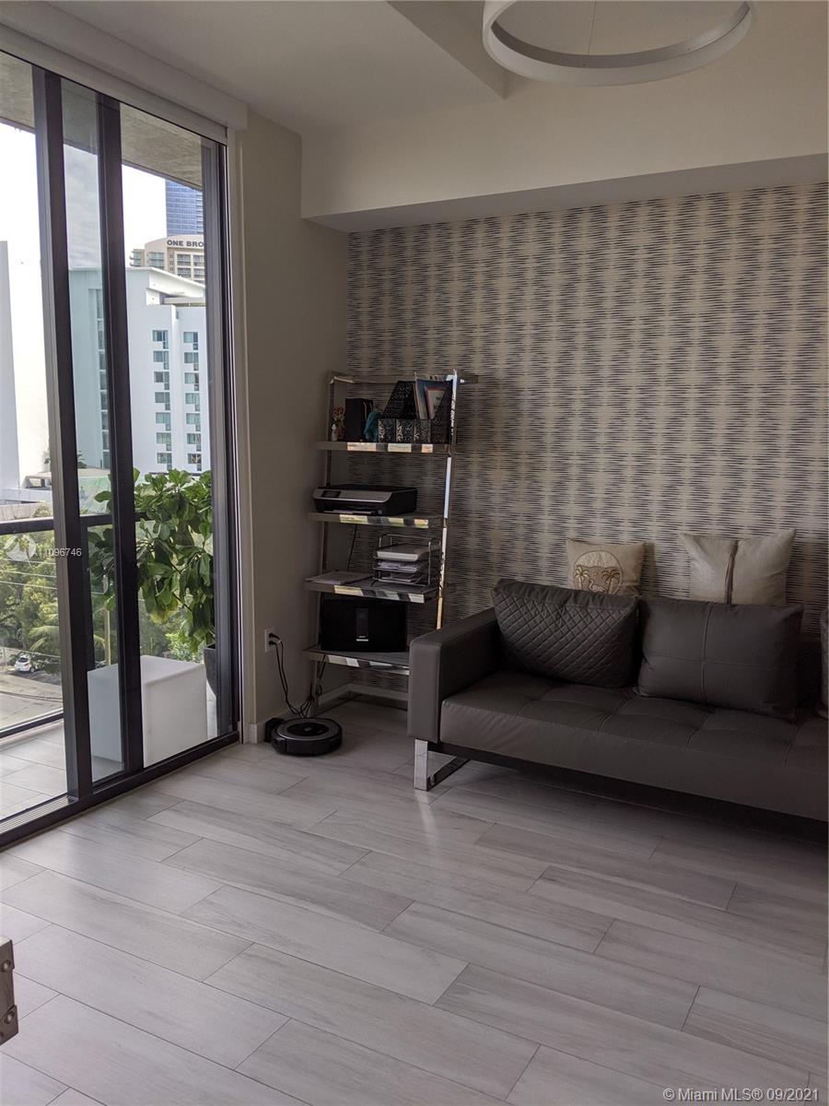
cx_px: 414
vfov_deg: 65.3
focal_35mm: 27
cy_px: 553
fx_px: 862
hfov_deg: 51.4
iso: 39
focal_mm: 4.44
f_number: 1.8
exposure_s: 1/419
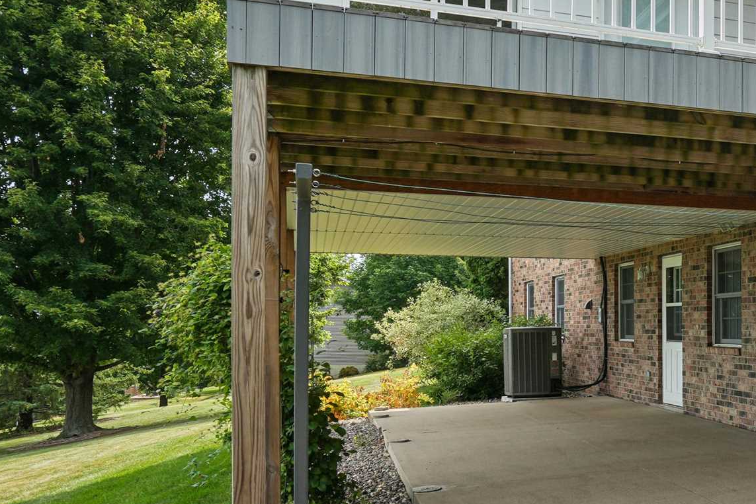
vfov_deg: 30.8
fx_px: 903
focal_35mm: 43
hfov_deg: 39.9
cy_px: 355
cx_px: 759
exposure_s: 1/80
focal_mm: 16
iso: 100
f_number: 10
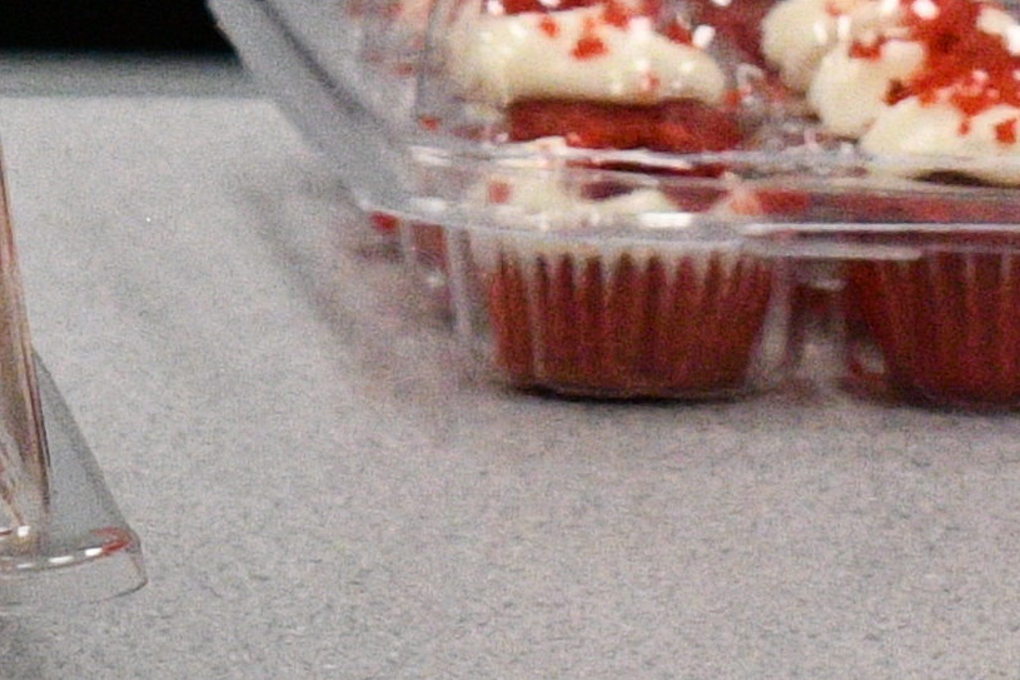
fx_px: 13936
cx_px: -1339
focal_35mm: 492
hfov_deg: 4.1
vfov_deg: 2.8
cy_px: -1049
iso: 3200
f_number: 7.1
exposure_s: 1/200
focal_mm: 48
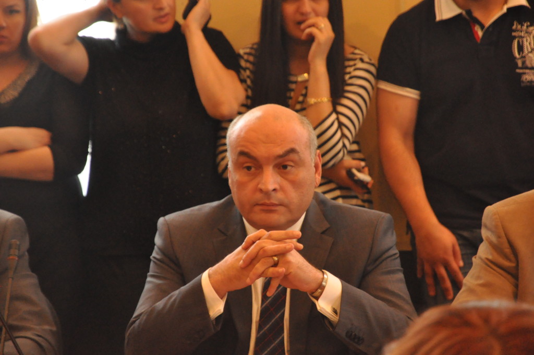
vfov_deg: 10.7
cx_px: 267
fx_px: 1889
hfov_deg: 16.1
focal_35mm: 128
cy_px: 178
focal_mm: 85
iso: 3200
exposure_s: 1/60
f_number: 5.6
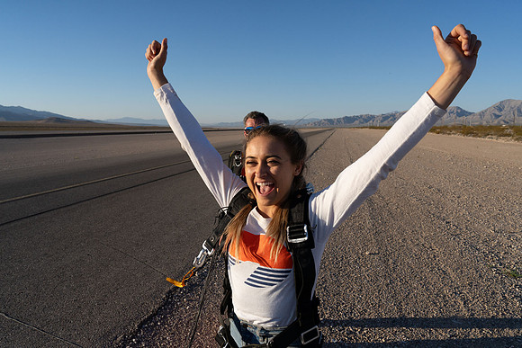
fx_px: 348
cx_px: 261
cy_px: 174
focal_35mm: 24
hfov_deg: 73.7
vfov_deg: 53.2
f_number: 9
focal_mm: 24
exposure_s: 1/2000
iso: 800
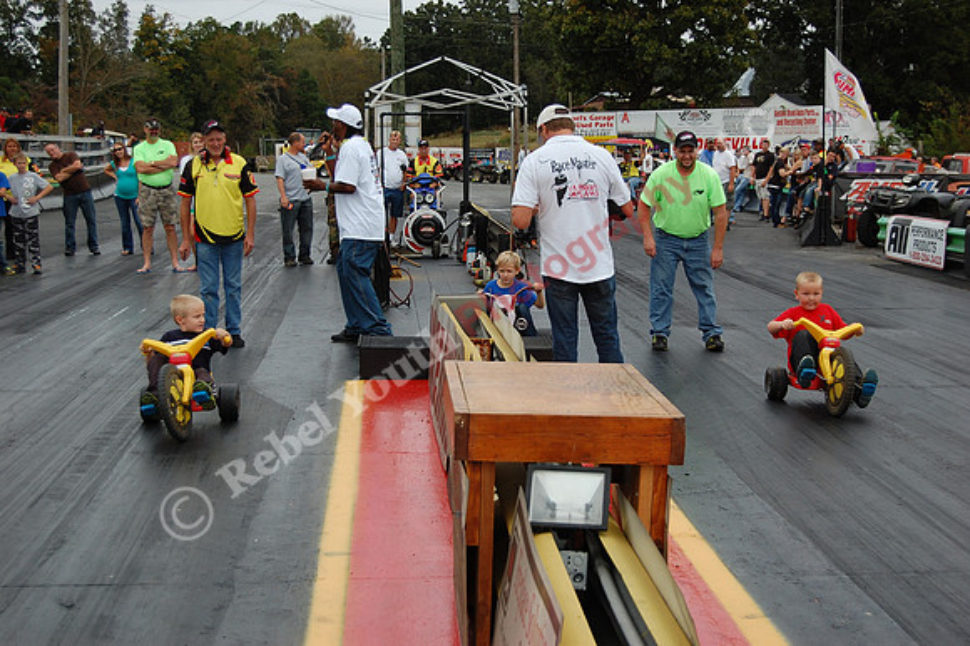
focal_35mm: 57
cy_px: 323
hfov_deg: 35.1
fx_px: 1535
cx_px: 485
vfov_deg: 23.8
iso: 250
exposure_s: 1/1000
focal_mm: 38
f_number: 5
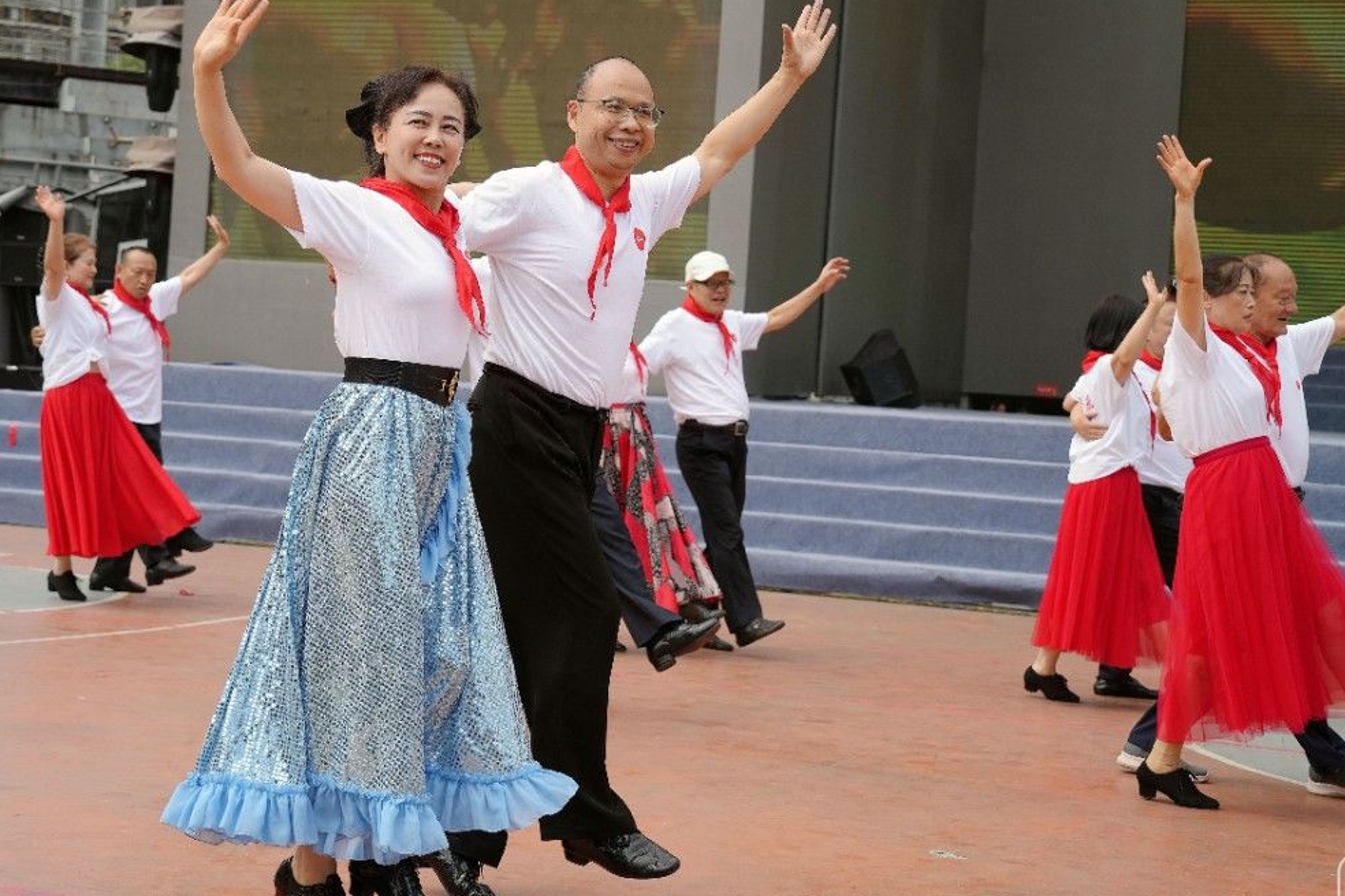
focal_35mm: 74
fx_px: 2765
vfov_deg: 18.4
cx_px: 536
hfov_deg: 27.3
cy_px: 369
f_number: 4.5
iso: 100
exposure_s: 1/640
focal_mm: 52
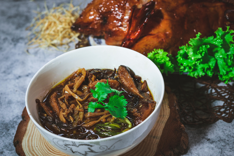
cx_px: 117
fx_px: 325
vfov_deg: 27.0
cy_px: 78
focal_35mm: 50
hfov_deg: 39.6
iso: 400
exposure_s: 1/125
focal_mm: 50
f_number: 5.6
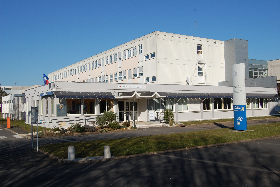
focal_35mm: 37
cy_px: 93
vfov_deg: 35.9
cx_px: 144
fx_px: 288
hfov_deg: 51.9
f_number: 10
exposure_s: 1/400
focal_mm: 24
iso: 200
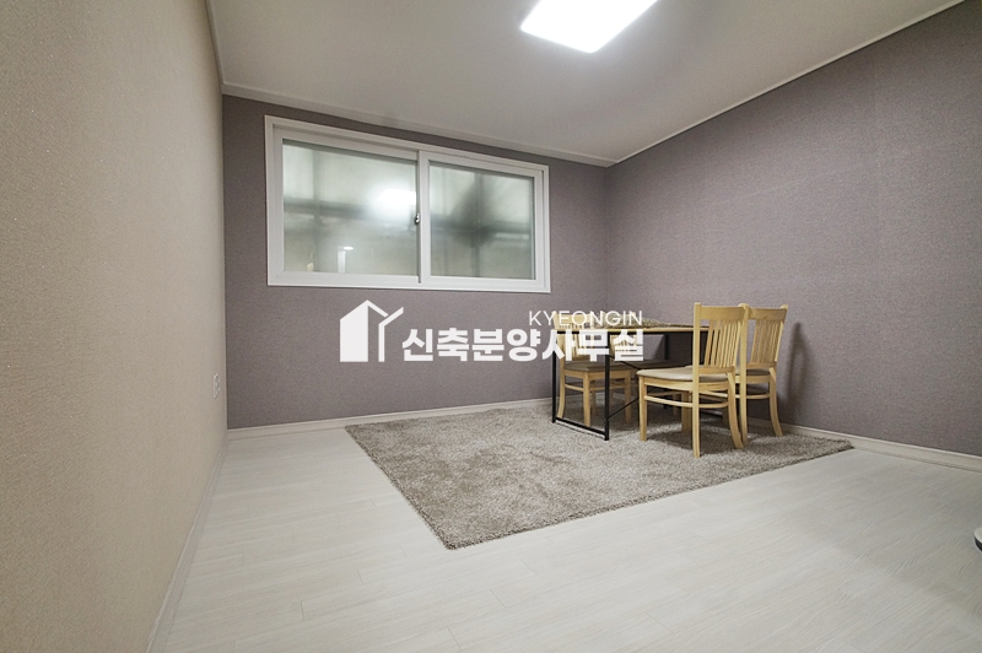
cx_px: 491
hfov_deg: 100.4
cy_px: 326
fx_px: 409
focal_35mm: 15
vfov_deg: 77.2
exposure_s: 1/13
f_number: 9
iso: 800
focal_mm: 10
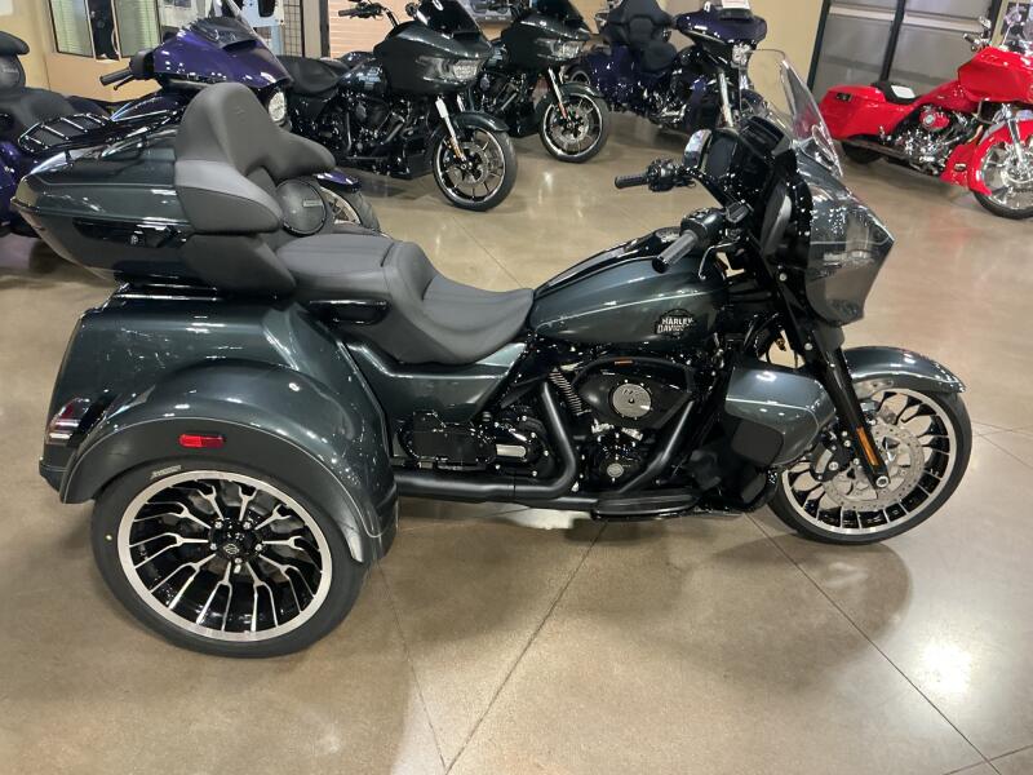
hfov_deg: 61.7
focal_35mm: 29
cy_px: 388
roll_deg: -3.2
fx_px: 865
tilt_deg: -28.3
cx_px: 516
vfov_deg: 48.2
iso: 200
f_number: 1.8
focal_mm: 3
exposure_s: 1/60
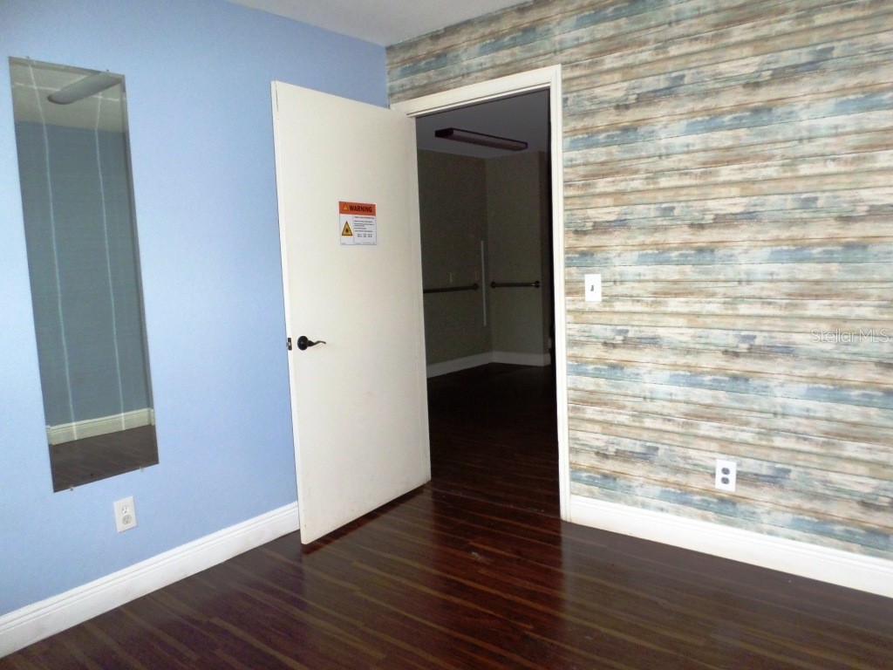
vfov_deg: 54.9
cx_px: 446
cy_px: 335
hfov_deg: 69.4
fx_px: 645
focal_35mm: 25
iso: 240
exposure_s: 1/30
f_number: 2.5
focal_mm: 4.5
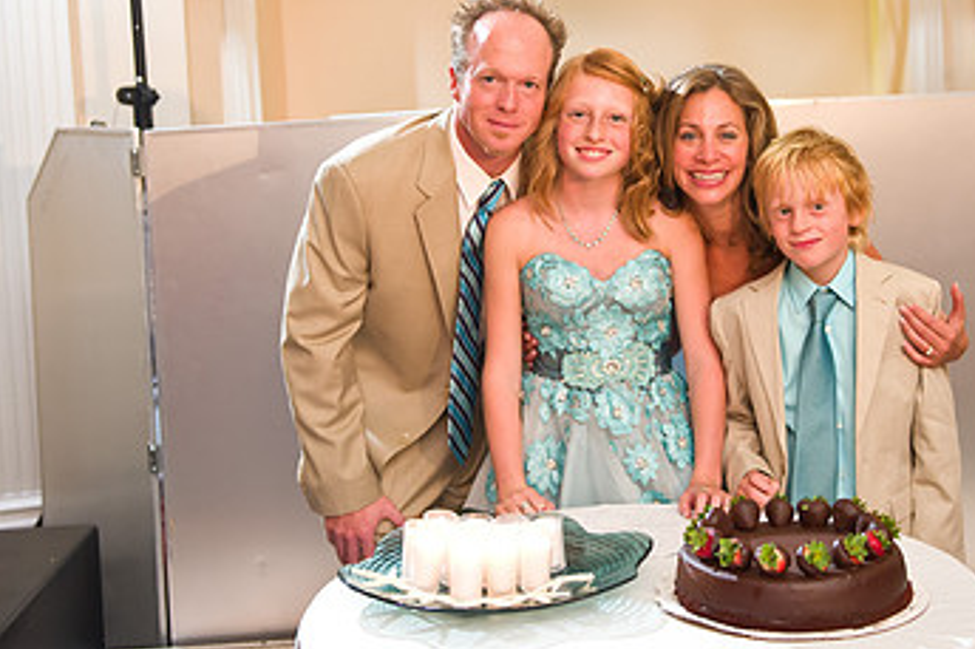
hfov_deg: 31.3
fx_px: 1732
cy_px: 159
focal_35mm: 64
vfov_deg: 21.0
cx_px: 592
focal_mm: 38
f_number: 3.2
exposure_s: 1/125
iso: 1600
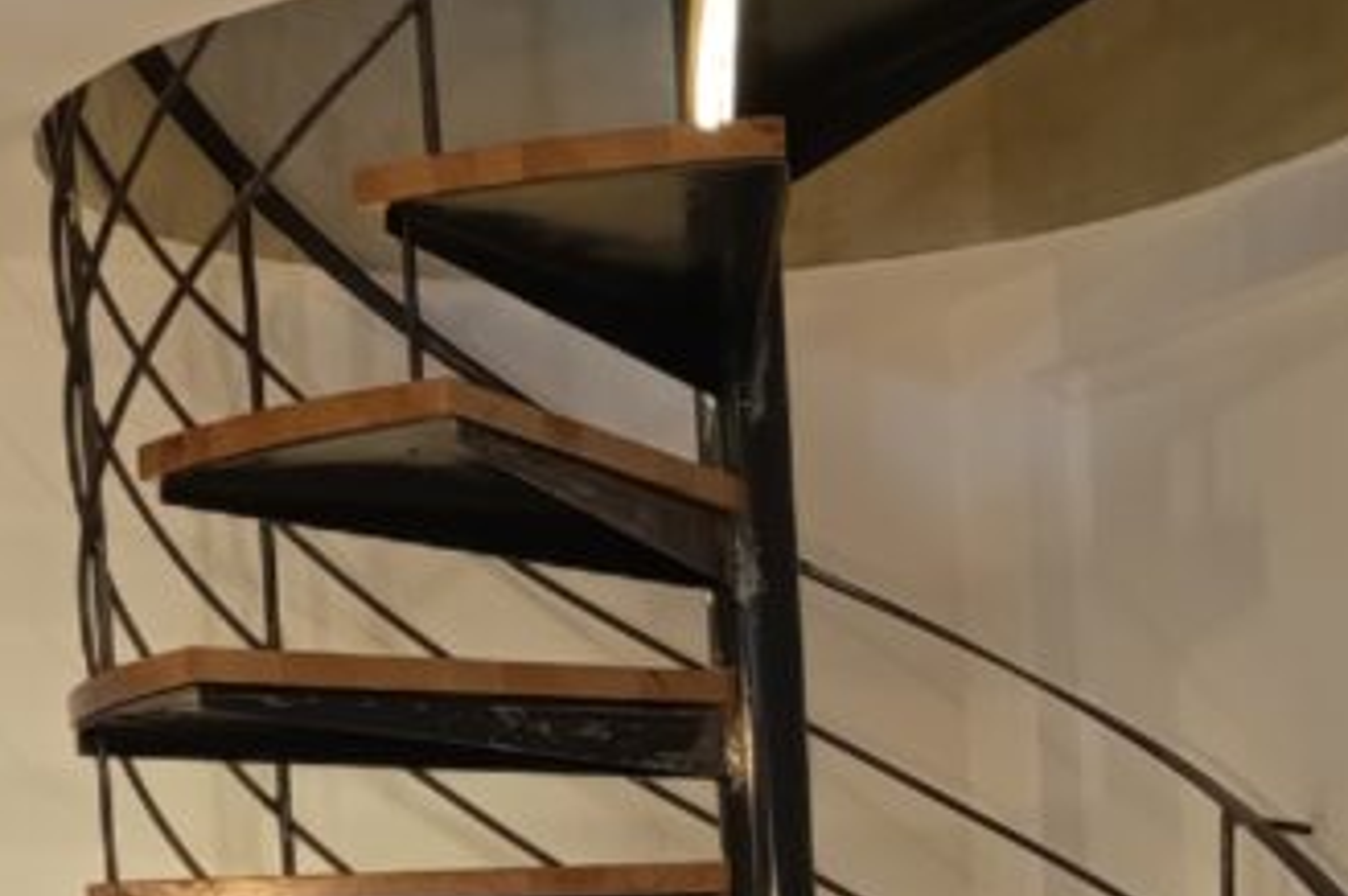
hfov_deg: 17.5
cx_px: 588
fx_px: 4377
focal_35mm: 117
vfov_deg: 10.5
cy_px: 1961
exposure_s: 1/50
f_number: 1.7
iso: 437
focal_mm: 5.27
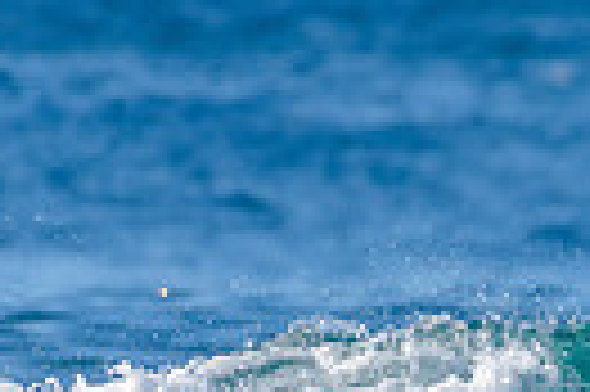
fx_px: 44457
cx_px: 1015
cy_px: 716
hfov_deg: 0.8
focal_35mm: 2716
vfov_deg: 0.5
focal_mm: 500
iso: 200
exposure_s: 1/2000
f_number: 5.6
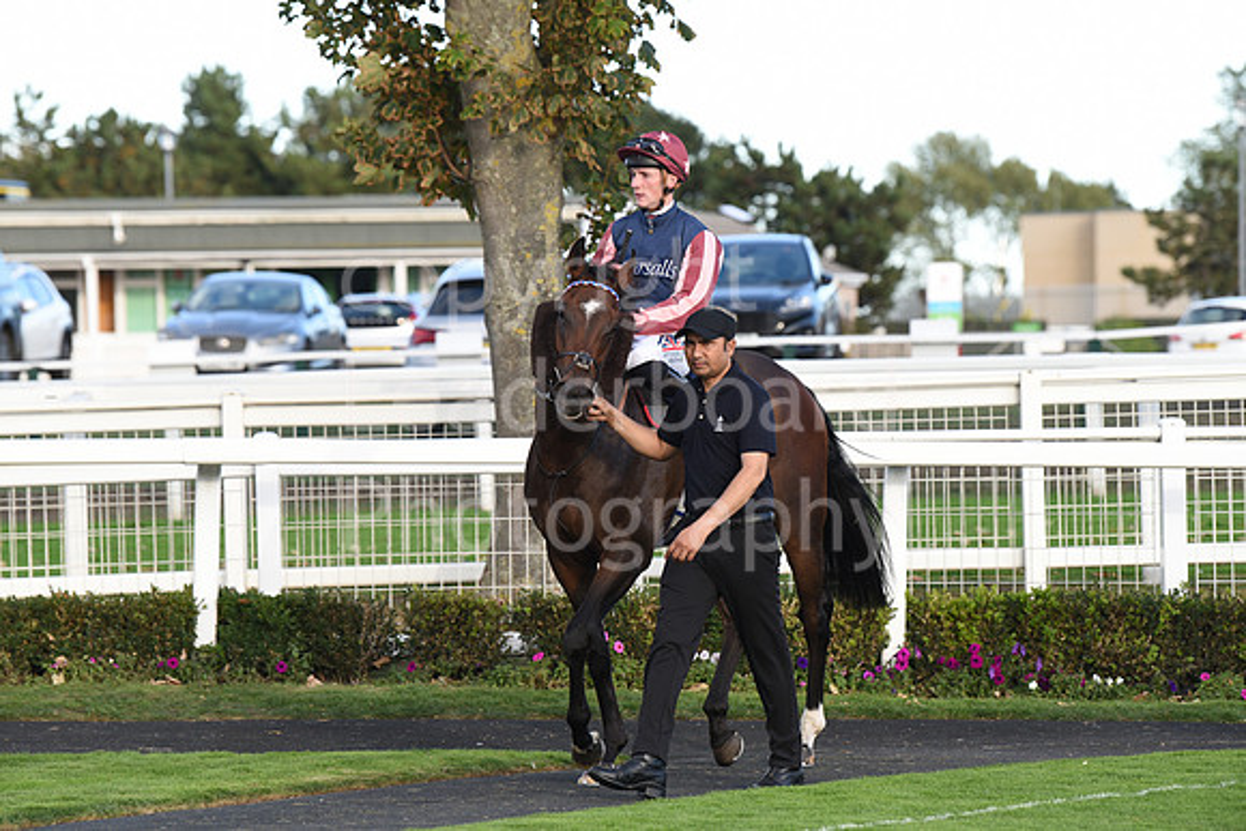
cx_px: 623
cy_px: 416
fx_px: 6924
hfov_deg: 10.3
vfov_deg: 6.9
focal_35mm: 200
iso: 400
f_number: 5
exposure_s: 1/500
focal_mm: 200
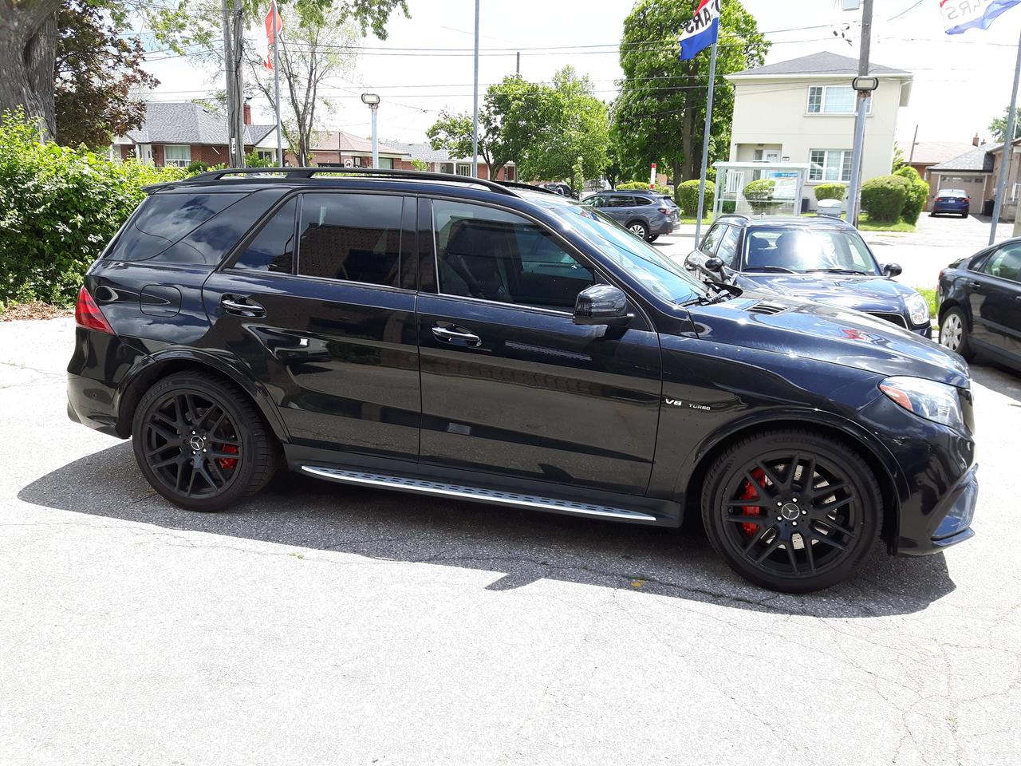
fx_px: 914
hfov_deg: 58.4
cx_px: 510
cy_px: 383
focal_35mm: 31
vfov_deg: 45.4
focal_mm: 3.7
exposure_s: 1/395
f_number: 1.9
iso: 40
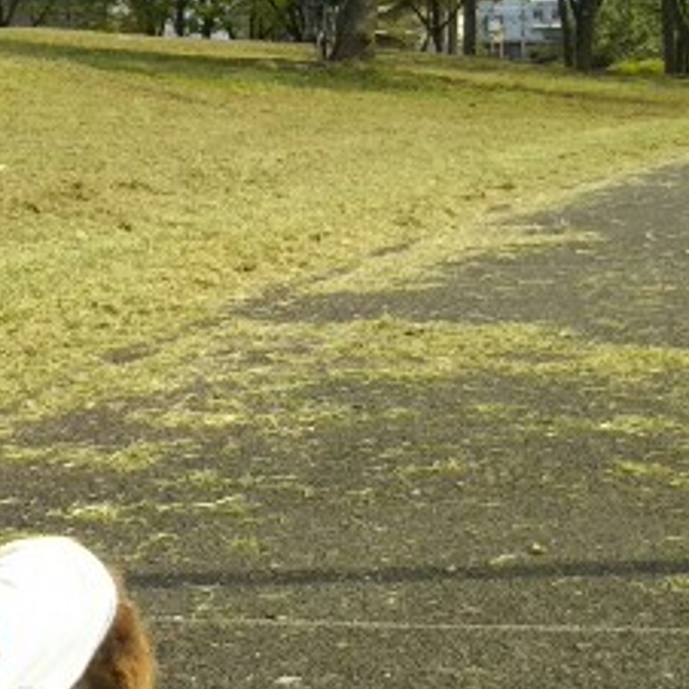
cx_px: 131
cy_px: 325
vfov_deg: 15.2
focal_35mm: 115
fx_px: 2590
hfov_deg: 15.1
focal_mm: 4
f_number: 2.2
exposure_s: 1/801
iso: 25
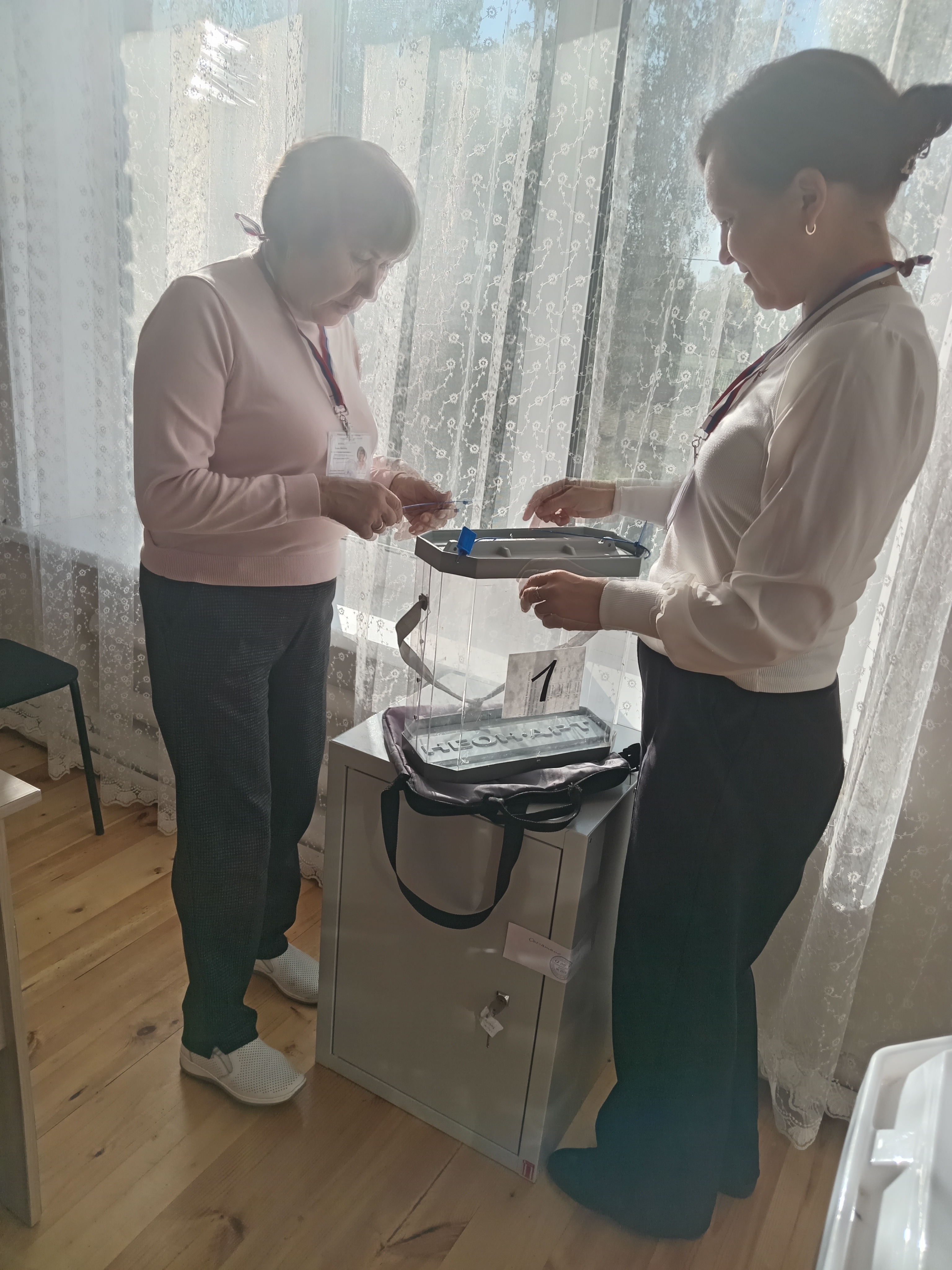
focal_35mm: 25
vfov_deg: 69.4
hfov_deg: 54.9
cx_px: 476
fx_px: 917
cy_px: 635
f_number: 1.8
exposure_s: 1/367
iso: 100
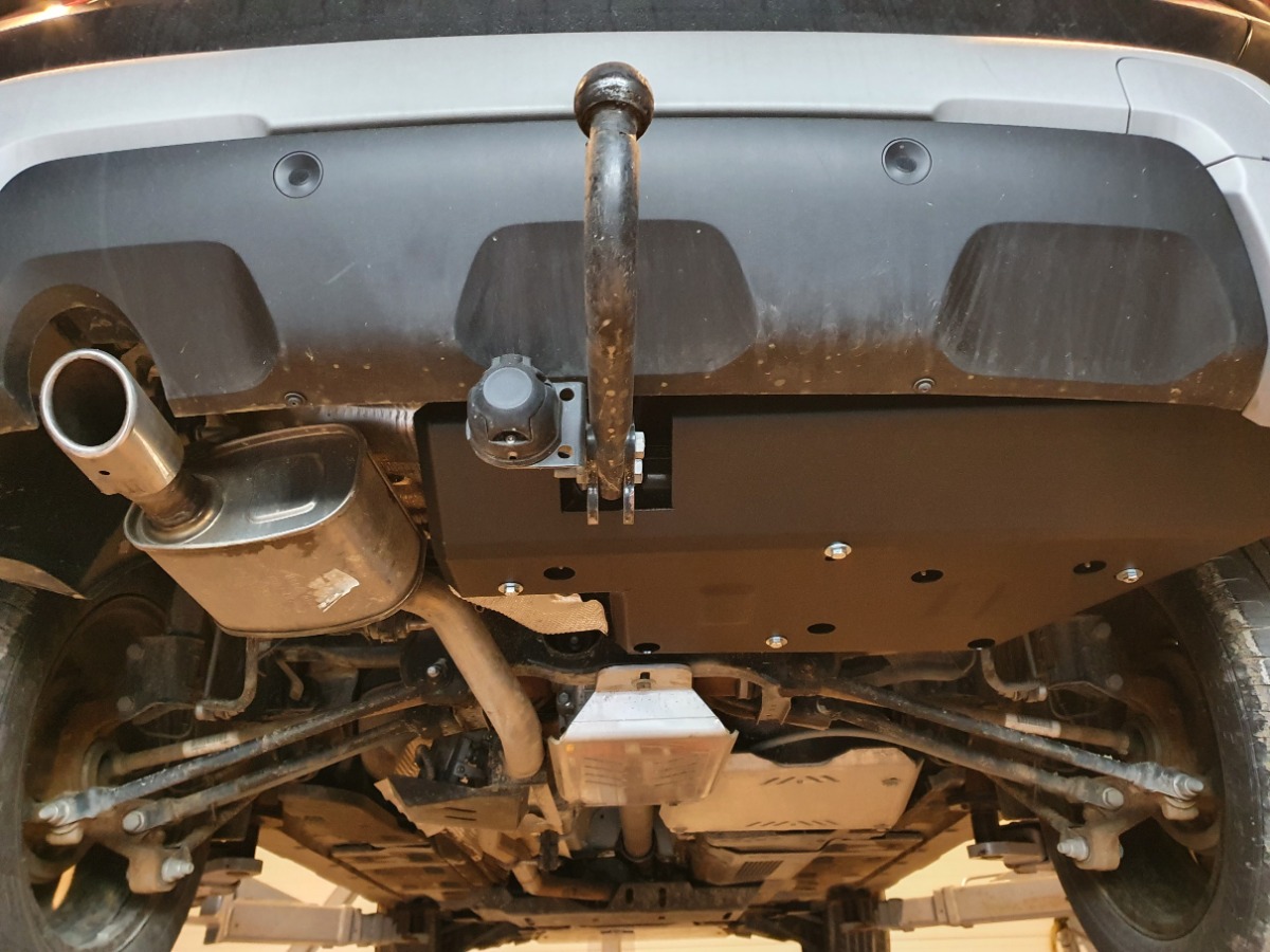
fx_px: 954
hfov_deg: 67.3
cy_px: 476
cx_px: 635
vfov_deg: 53.1
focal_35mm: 26
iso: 640
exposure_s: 1/25
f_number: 1.5
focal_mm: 4.32
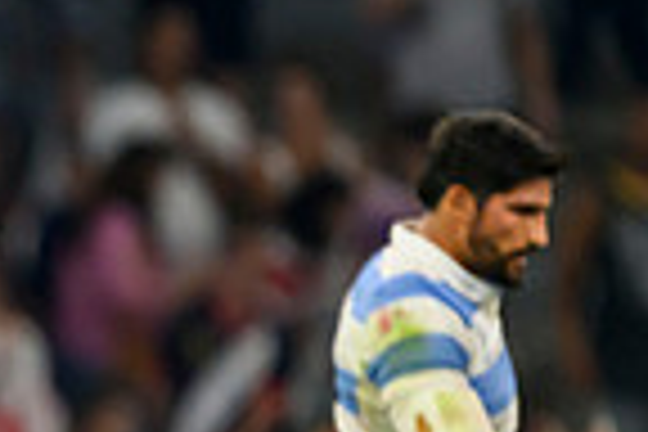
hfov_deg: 0.9
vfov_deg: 0.6
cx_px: -630
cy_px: 592
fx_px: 41451
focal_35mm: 2303
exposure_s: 1/1250
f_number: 4
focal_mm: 560
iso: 3200
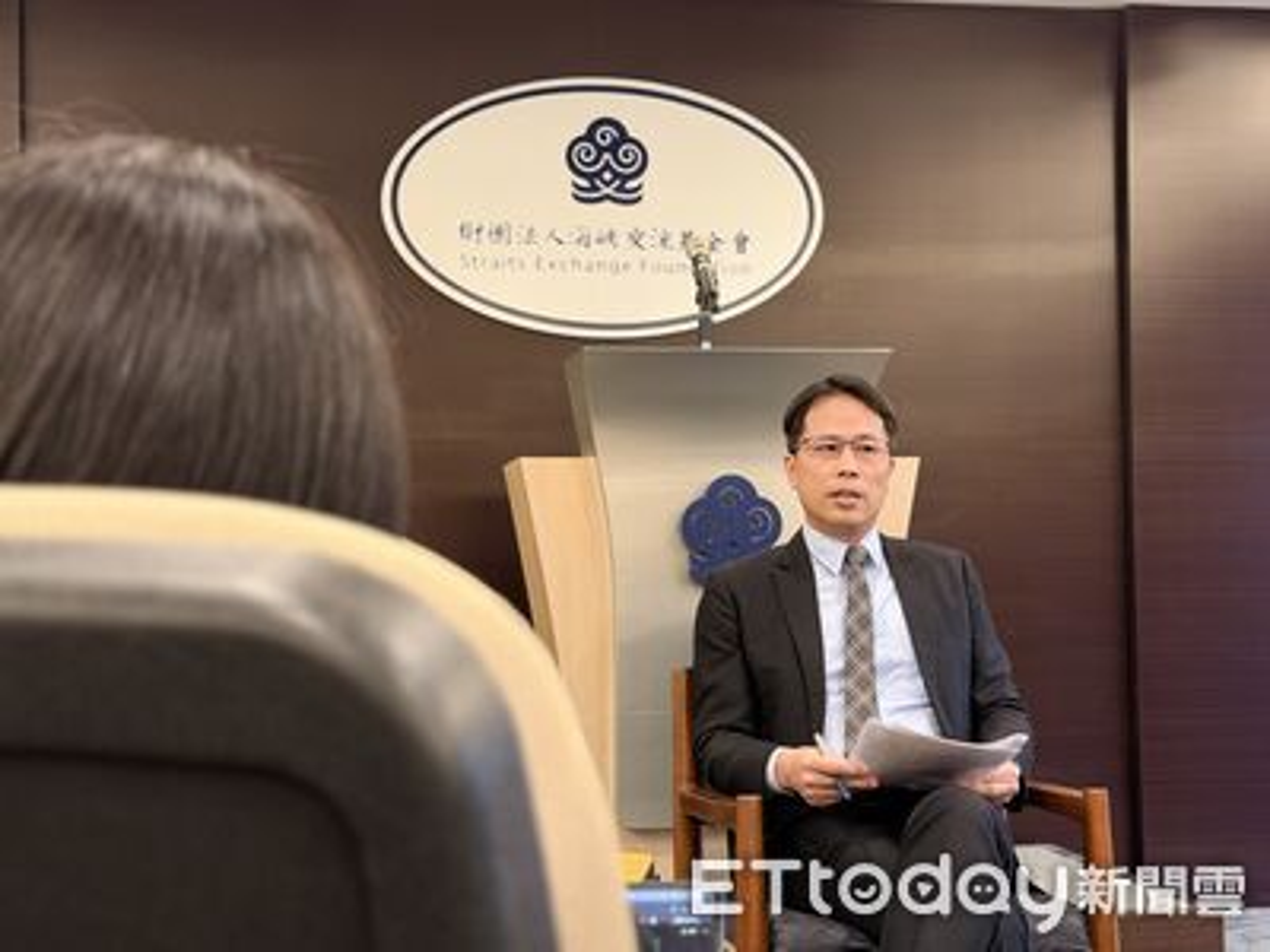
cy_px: 476
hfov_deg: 39.7
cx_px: 635
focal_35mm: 48
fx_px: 1761
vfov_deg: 30.3
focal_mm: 6.76
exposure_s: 1/40
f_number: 1.78
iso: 250
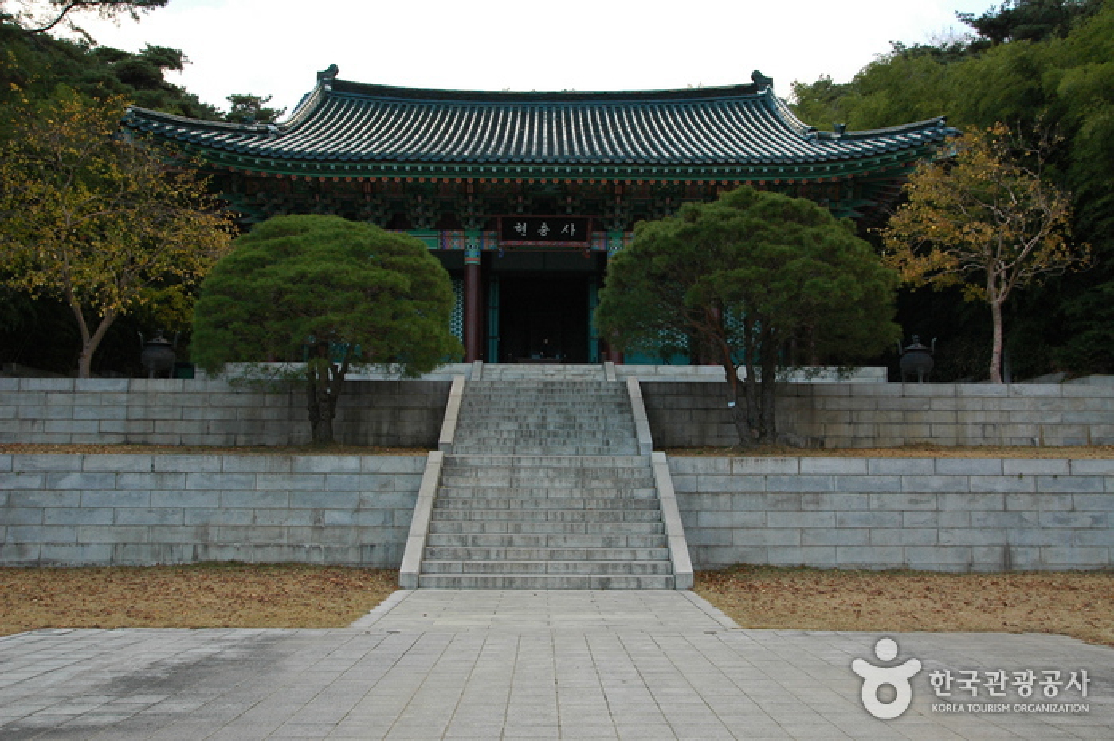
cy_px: 370
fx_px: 1020
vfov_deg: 39.9
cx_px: 557
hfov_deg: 57.3
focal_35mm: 33
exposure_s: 1/160
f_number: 5
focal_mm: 22
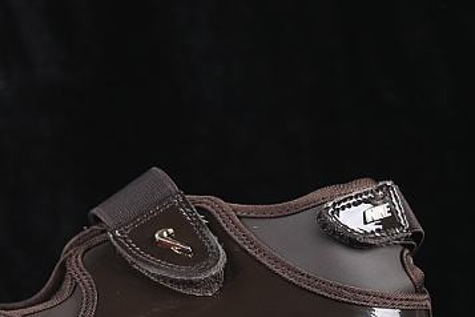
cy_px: 228
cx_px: 128
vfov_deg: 8.2
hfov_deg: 12.2
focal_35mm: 168
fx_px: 2216
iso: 160
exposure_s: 1/50
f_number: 6.3
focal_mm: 50
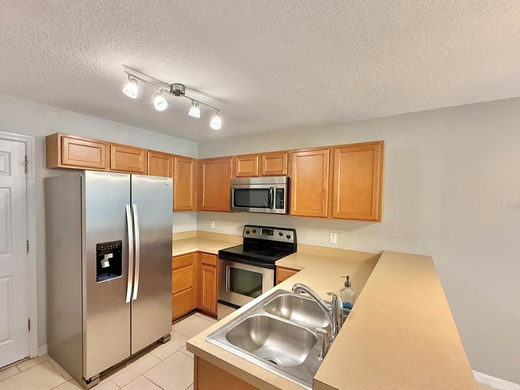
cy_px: 206
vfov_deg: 74.6
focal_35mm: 17
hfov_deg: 90.6
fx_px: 255
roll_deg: -0.5
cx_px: 228
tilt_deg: -1.3
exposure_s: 1/60
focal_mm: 2.22
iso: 500
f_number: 2.2
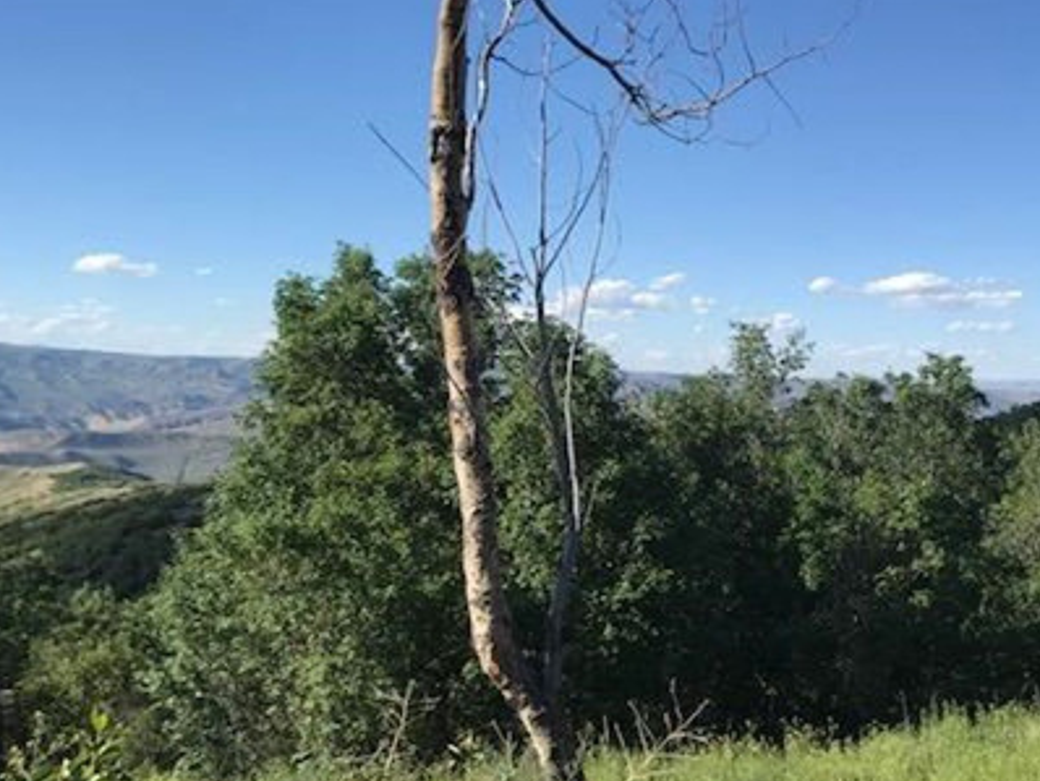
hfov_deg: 41.4
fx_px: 1353
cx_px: 708
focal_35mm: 45
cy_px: 569
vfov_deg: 31.7
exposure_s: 1/1451
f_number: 1.8
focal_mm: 3.99
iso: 20
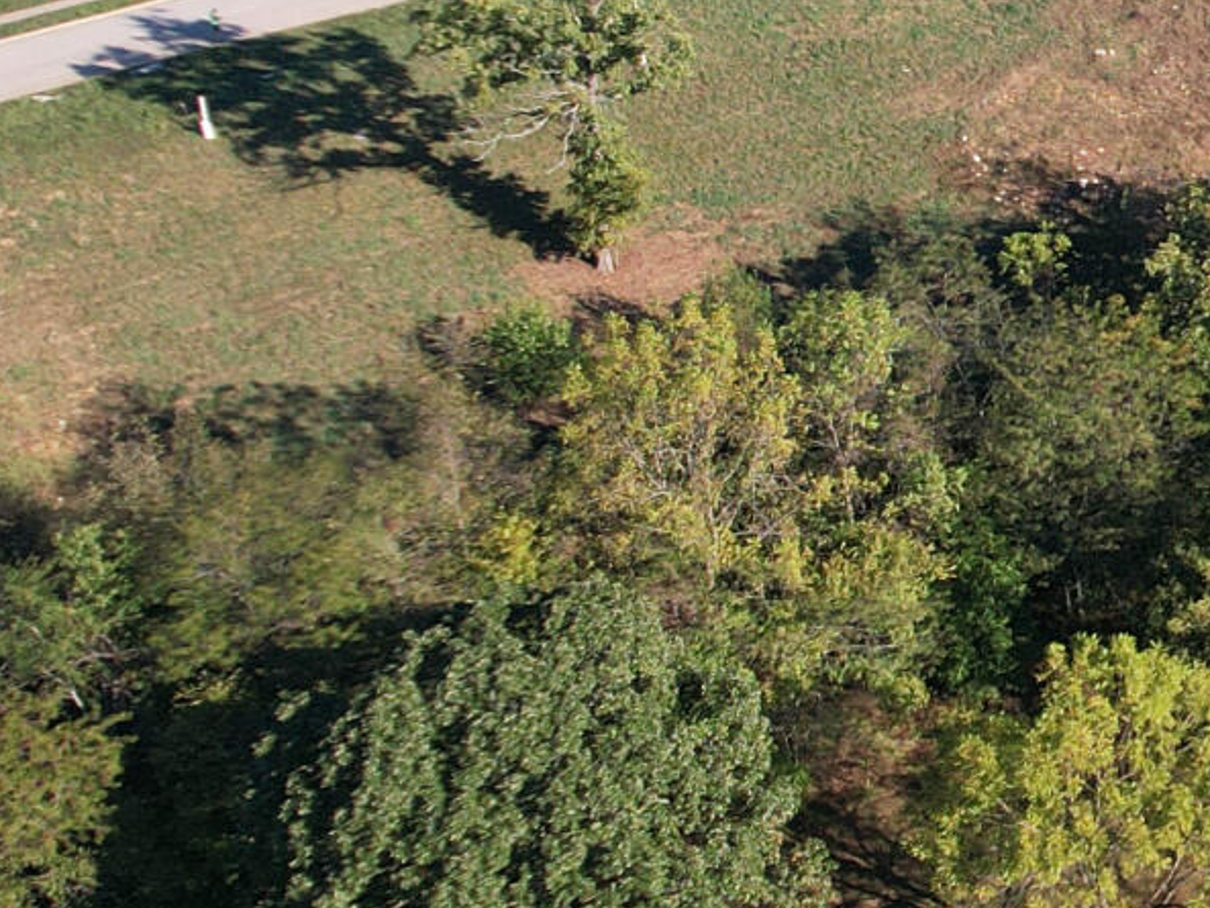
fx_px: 3741
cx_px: 1863
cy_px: 253
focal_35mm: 107
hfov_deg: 16.6
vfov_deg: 13.8
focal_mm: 8.38
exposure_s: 1/1250
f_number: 2.8
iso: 130
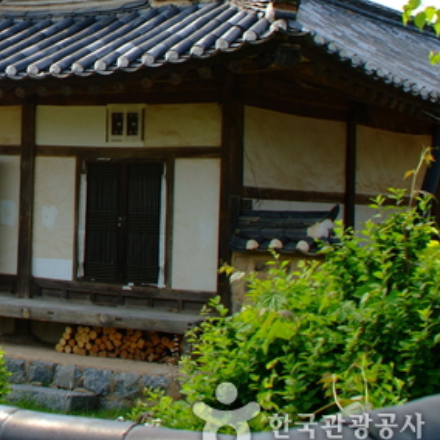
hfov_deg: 18.6
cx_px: -94
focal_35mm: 88
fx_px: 1266
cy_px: 119
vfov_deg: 19.6
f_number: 6.7
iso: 100
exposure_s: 1/180
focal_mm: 28
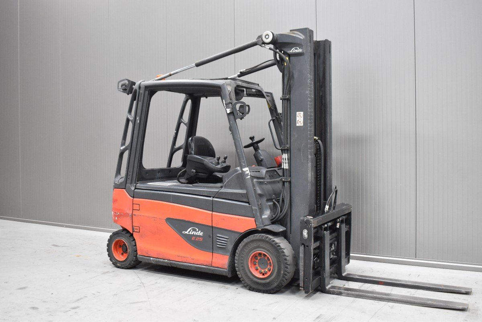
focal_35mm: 34
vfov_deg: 38.4
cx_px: 241
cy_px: 161
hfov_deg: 55.1
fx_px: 462
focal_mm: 23
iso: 1600
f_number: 4.5
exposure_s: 1/25
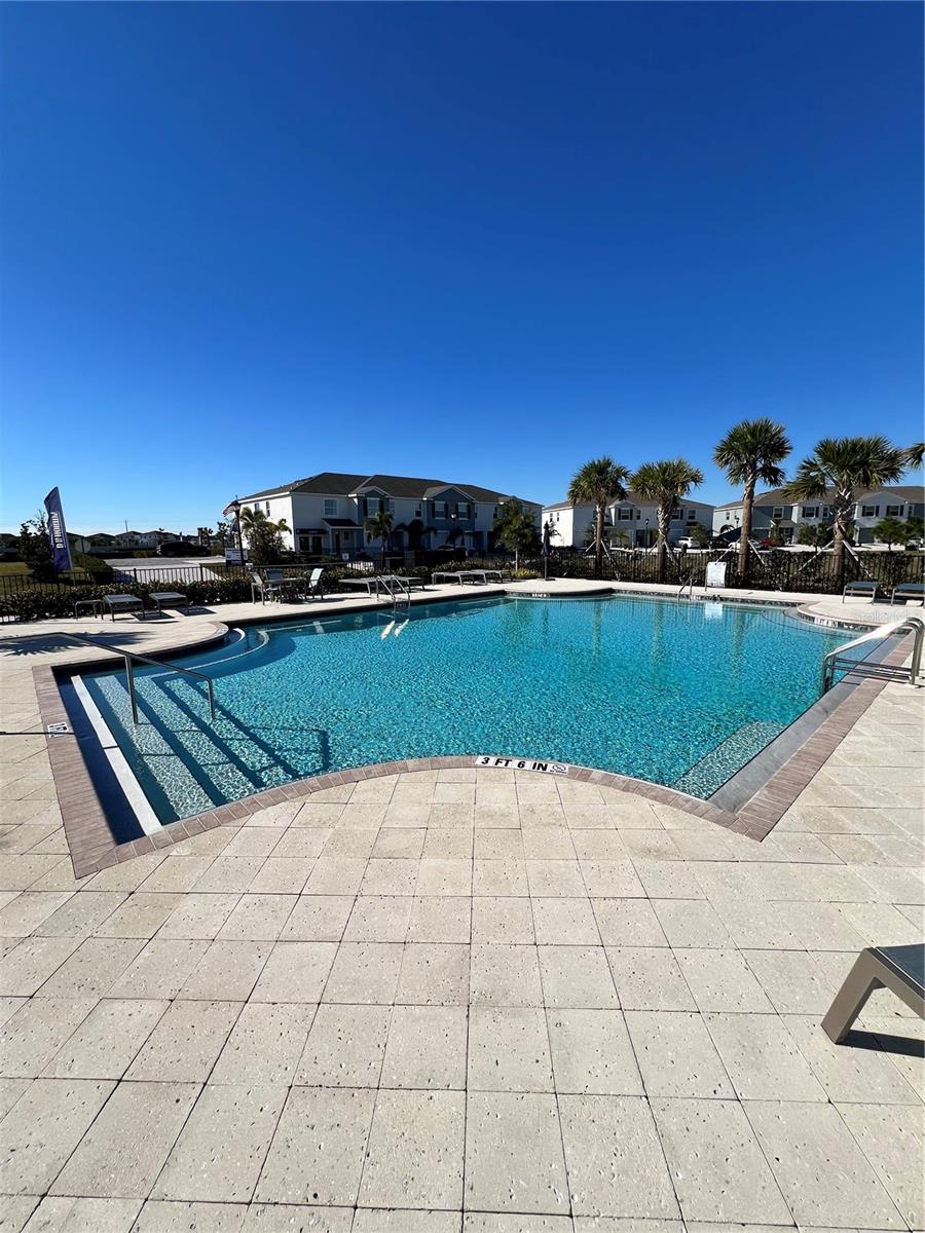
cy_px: 616
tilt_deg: -9.6
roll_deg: +0.0
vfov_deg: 106.2
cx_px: 462
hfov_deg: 89.9
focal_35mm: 13
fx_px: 463
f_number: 1.8
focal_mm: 1.57
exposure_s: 1/2481
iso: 32
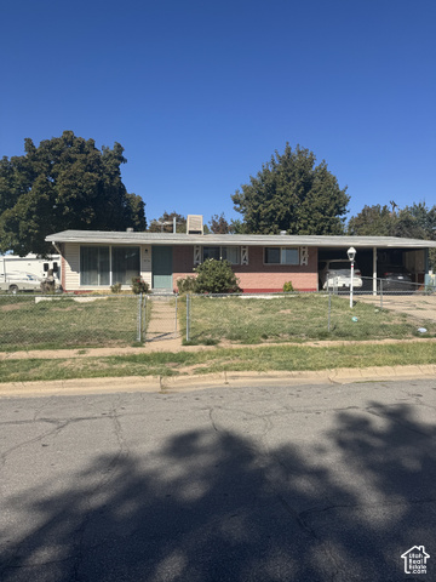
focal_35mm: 24
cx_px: 218
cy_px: 291
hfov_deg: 56.8
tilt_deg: +1.8
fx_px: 403
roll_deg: +0.9
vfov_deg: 71.6
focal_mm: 6.76
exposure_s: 1/4608
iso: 80
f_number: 1.78
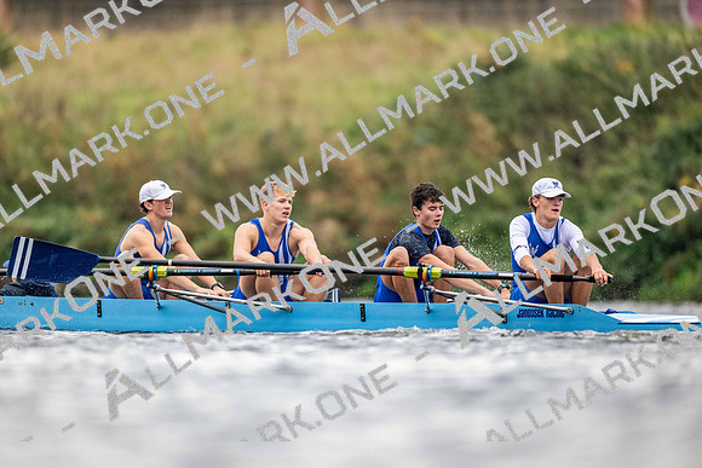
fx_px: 11702
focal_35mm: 600
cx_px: 351
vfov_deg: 2.3
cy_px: 234
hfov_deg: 3.4
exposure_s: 1/2500
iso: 3600
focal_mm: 600
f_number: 4
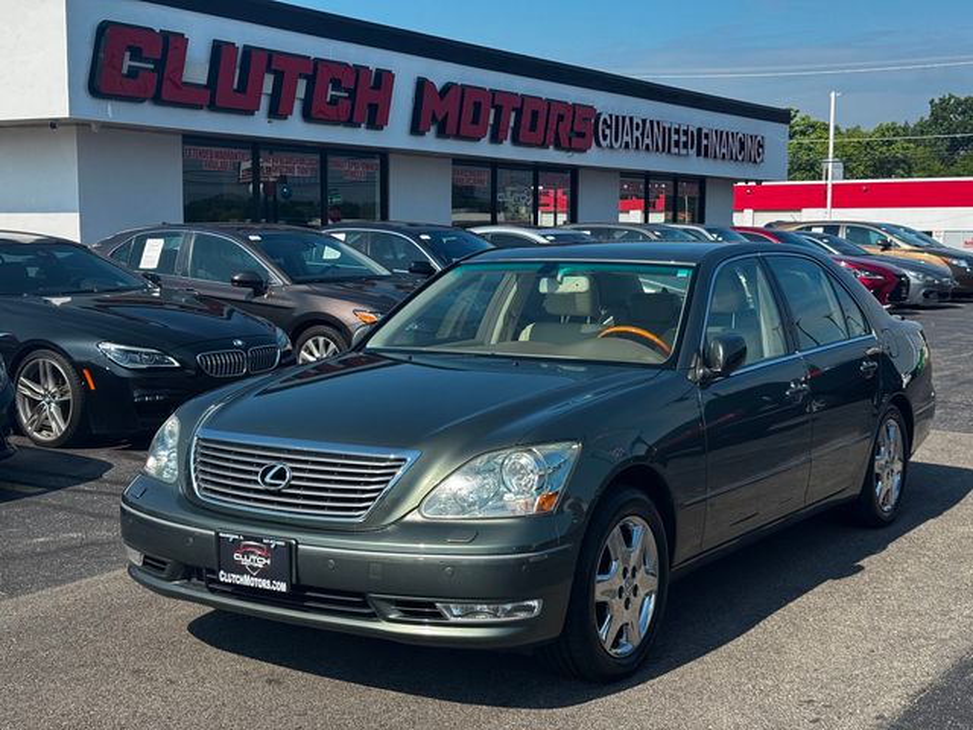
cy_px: 365
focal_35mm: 48
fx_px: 1349
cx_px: 486
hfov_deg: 39.7
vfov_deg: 30.3
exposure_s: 1/3257
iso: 64
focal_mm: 6.76
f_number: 1.78
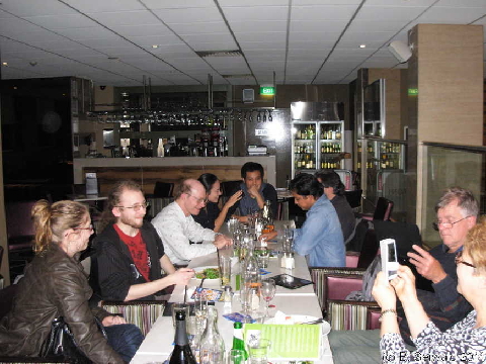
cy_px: 182
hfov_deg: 49.0
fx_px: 534
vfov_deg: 37.7
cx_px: 243
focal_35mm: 38
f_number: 2.9
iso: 400
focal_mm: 6.3
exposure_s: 1/114
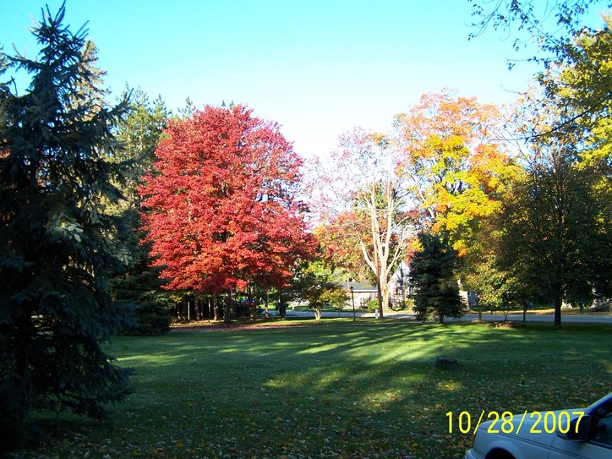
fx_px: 760
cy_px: 232
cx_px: 276
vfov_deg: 33.6
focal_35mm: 43
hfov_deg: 43.8
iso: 100
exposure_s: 1/400
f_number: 2.8
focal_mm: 6.3
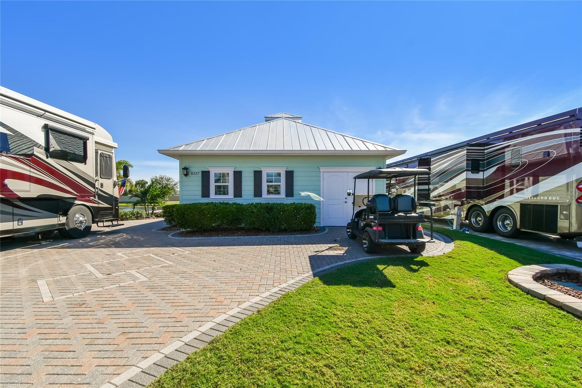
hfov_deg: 100.4
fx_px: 242
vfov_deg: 77.3
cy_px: 194
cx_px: 291
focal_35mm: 15
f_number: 7.1
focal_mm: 10
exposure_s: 1/640
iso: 100
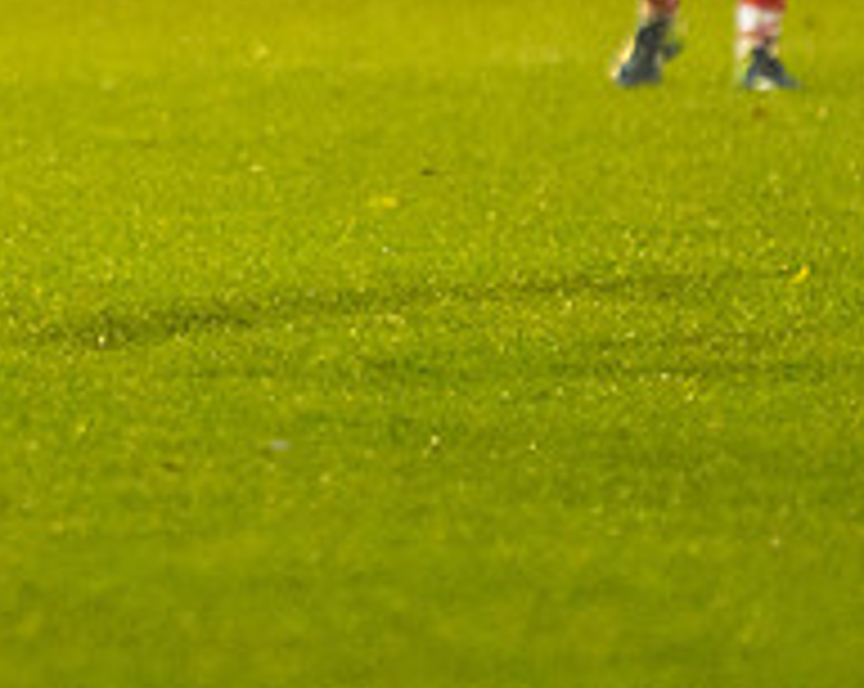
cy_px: -371
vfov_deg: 1.6
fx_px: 24562
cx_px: 21
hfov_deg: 2.0
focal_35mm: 962
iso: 5000
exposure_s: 1/800
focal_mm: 200
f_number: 2.8
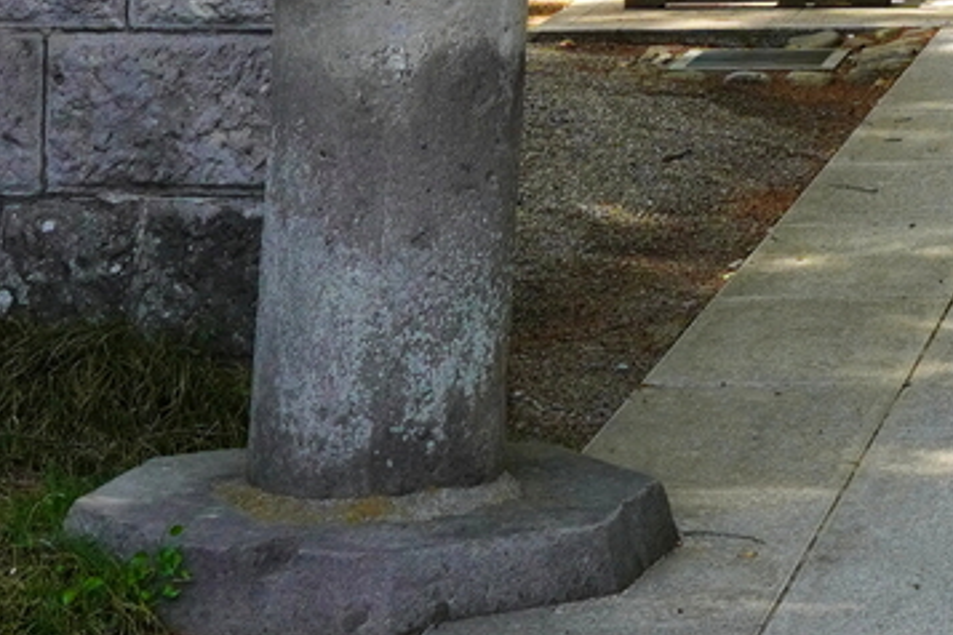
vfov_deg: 6.9
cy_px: -751
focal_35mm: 189
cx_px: 1404
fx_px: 5008
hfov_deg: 10.5
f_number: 6.3
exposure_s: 1/200
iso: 250
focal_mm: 22.5
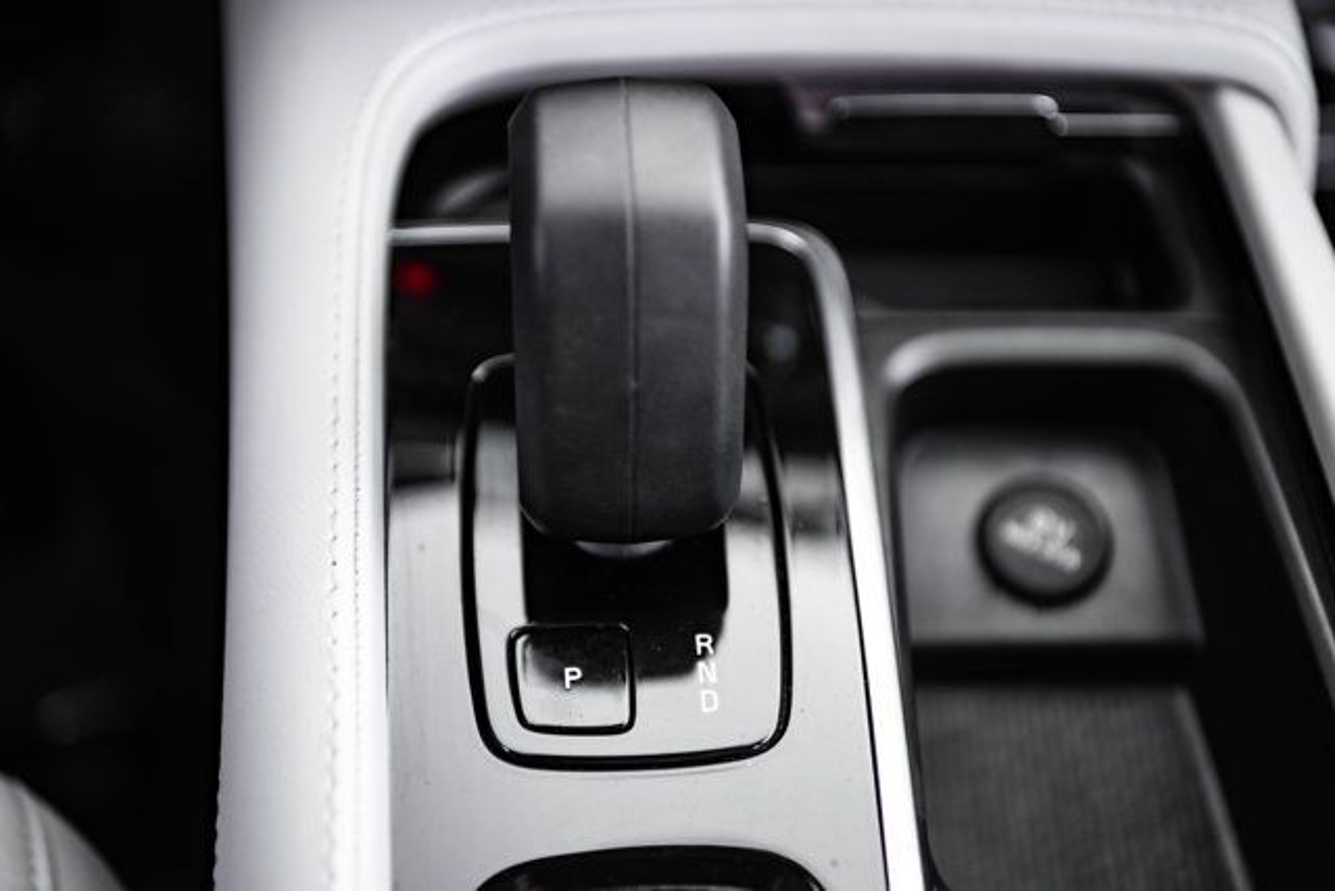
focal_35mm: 48
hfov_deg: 41.1
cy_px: 446
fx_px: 1780
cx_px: 668
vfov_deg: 28.1
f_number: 2.8
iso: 640
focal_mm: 48
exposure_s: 1/200
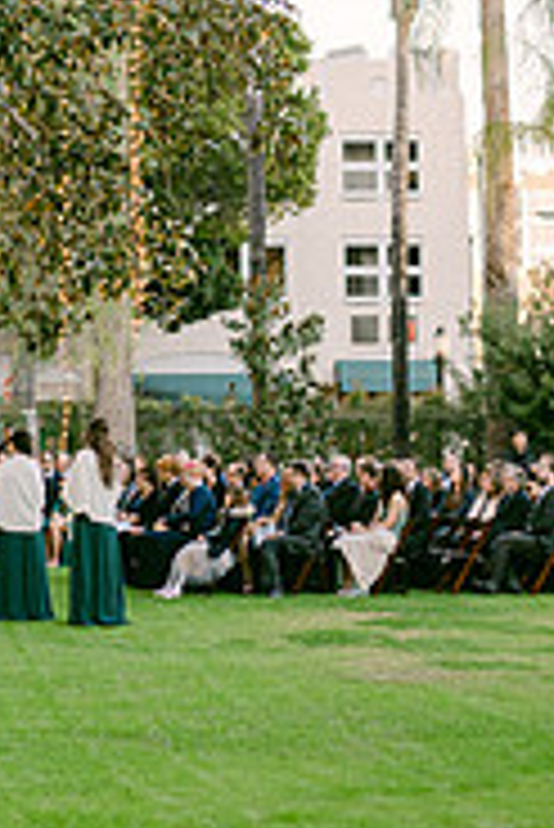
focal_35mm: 110
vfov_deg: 18.4
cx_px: -18
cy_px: 148
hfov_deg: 12.3
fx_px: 2534
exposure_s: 1/4000
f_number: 1.4
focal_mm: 35
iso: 1000
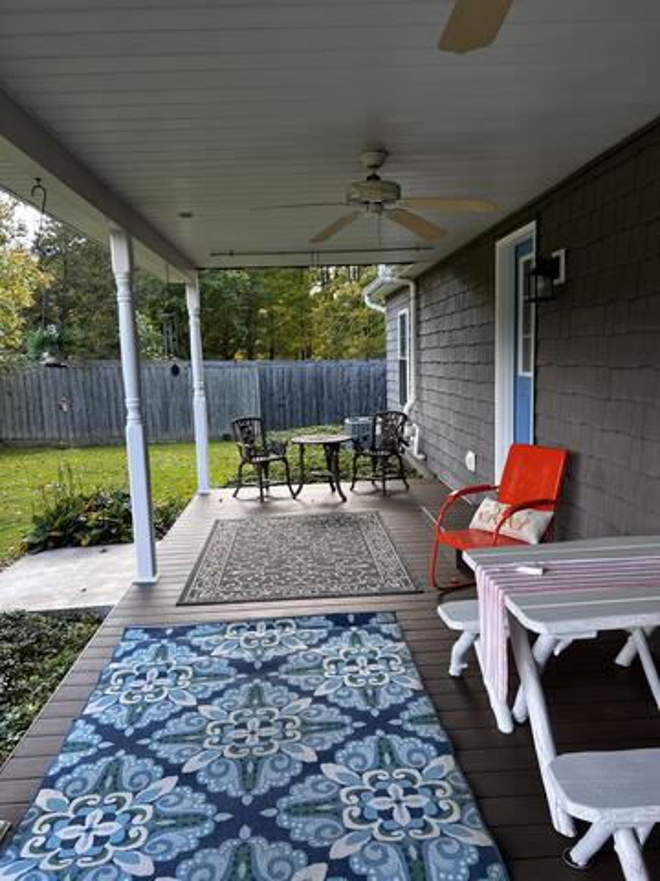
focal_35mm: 26
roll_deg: -0.5
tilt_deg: -10.3
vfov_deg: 67.3
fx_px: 661
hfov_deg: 53.1
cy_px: 440
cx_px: 330
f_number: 1.5
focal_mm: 5.7
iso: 40
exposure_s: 1/121
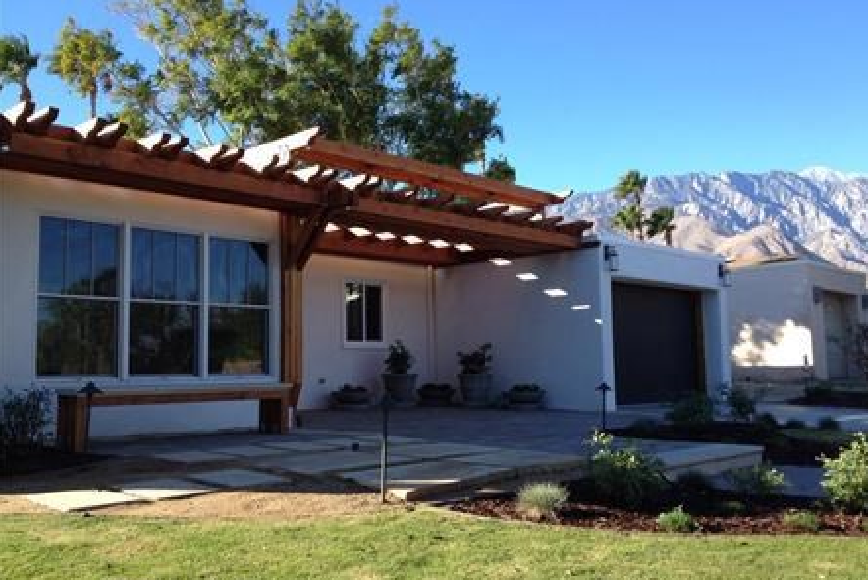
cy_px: 296
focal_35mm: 37
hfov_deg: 51.9
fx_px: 892
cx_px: 440
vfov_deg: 36.0
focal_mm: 4.28
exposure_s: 1/557
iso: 50
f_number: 2.4
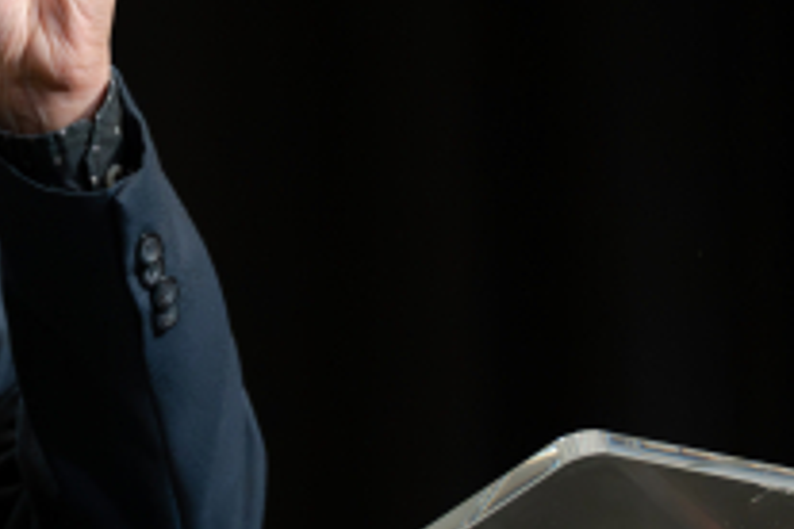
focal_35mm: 793
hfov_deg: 2.6
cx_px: 192
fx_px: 17489
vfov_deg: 1.7
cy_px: 205
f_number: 4
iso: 6400
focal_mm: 200
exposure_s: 1/320
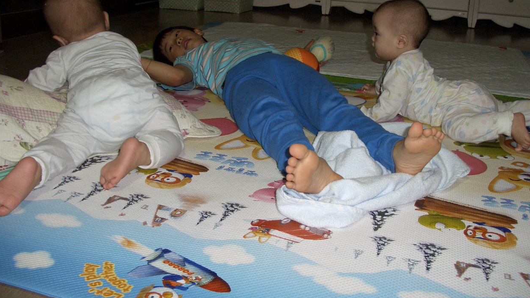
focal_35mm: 37
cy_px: 102
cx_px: 271
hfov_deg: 54.0
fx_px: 520
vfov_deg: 31.8
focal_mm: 7.1
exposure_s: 1/60
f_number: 2.8
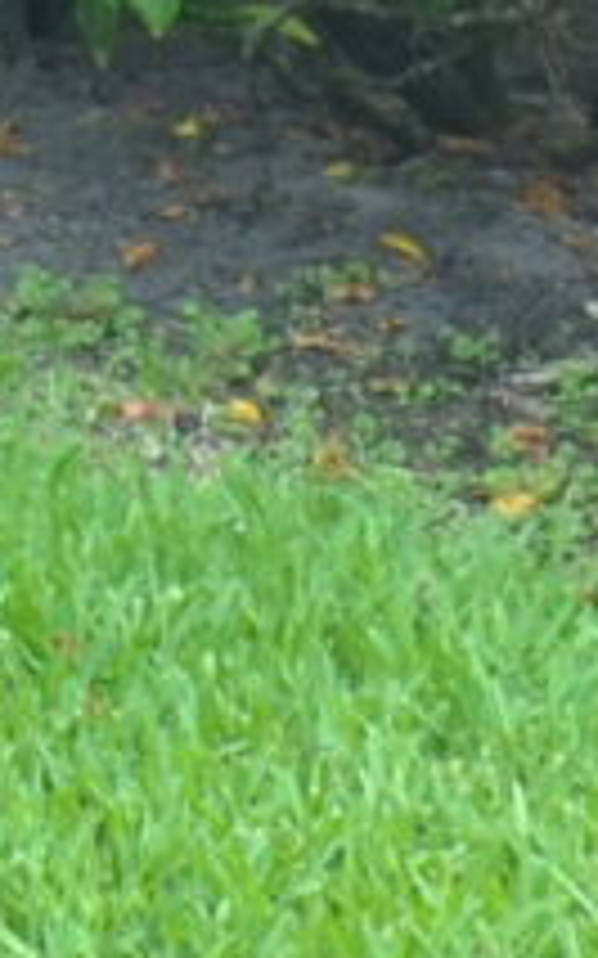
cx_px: -2477
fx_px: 7179
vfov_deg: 6.9
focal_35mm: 275
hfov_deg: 4.2
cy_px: -1815
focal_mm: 15
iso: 200
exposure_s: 1/125
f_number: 5.6
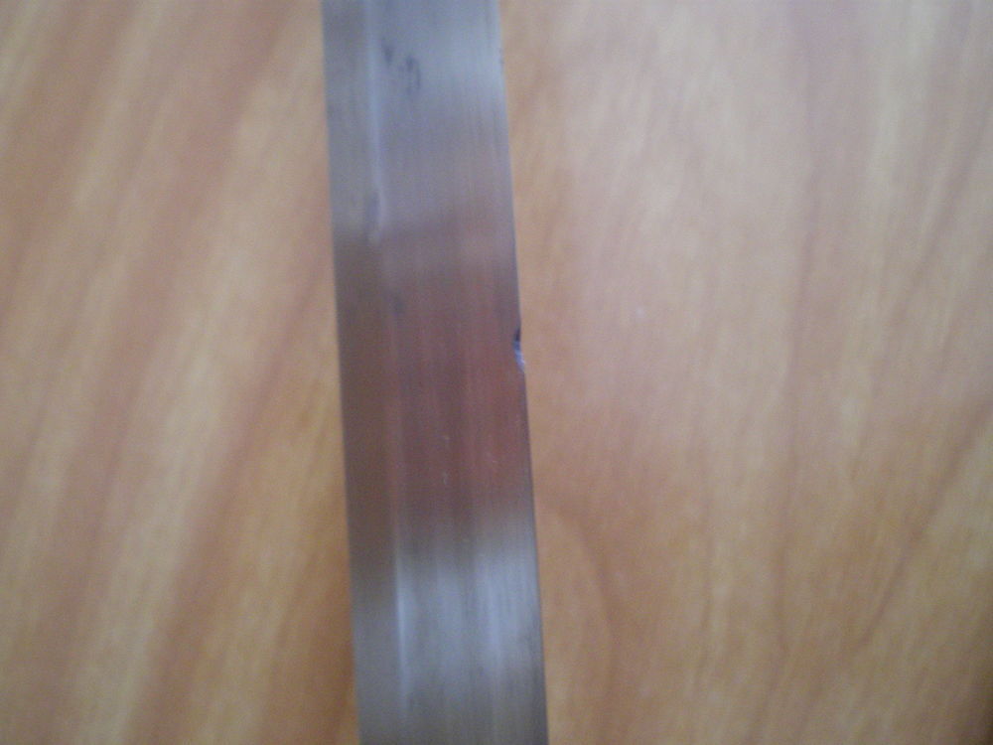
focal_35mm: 38
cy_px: 372
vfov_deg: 37.7
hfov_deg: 49.0
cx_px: 496
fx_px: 1090
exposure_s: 1/6
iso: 400
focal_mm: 6.3
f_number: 3.1
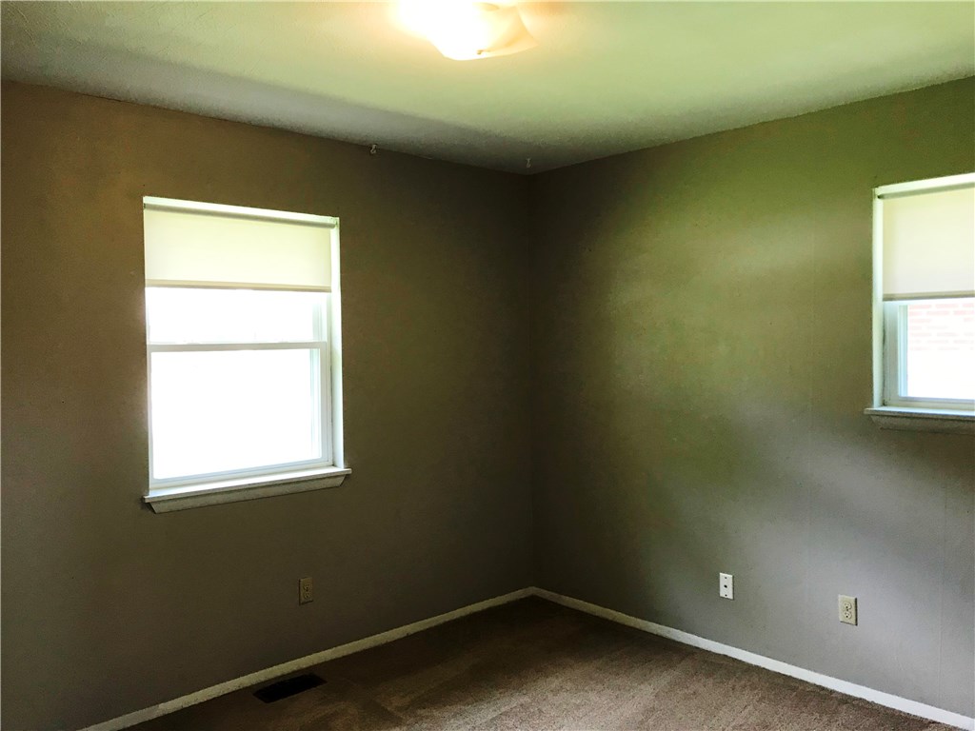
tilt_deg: -0.7
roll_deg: +0.7
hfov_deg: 63.4
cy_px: 366
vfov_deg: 49.7
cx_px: 488
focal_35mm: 28
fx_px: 789
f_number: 1.8
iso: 32
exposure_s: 1/30
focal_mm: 3.99
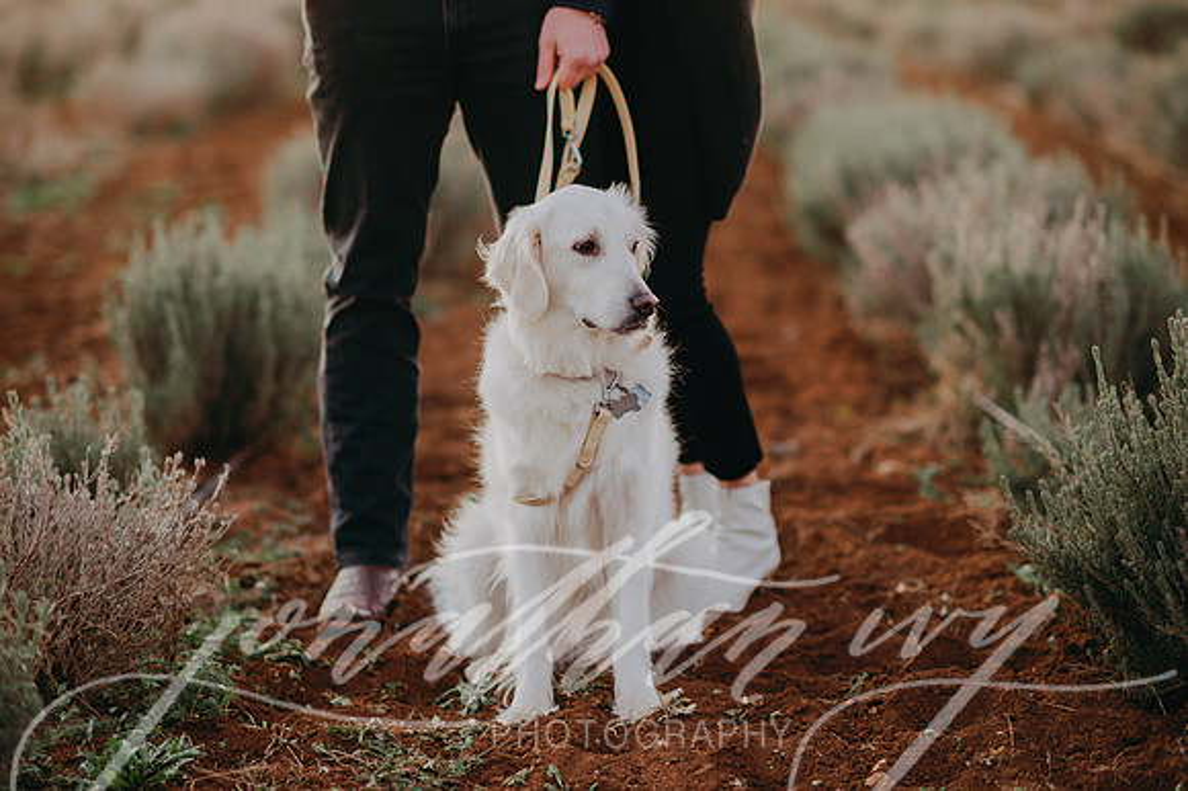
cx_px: 594
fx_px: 2803
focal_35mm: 85
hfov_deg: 23.9
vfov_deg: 16.1
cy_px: 396
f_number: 2
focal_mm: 85
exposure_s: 1/250
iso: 640
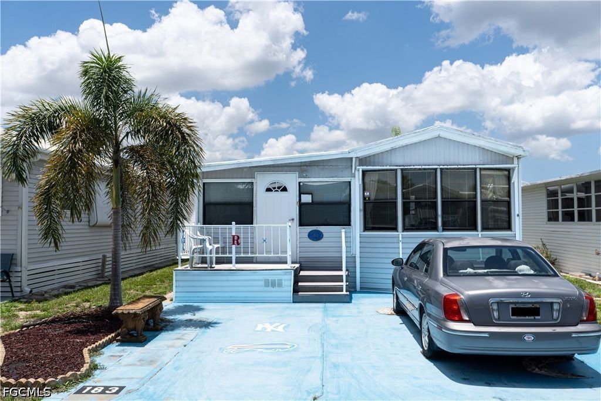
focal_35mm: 30
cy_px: 200
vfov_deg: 43.6
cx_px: 300
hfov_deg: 61.9
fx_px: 501
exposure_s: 1/1000
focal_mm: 20
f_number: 5
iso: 100
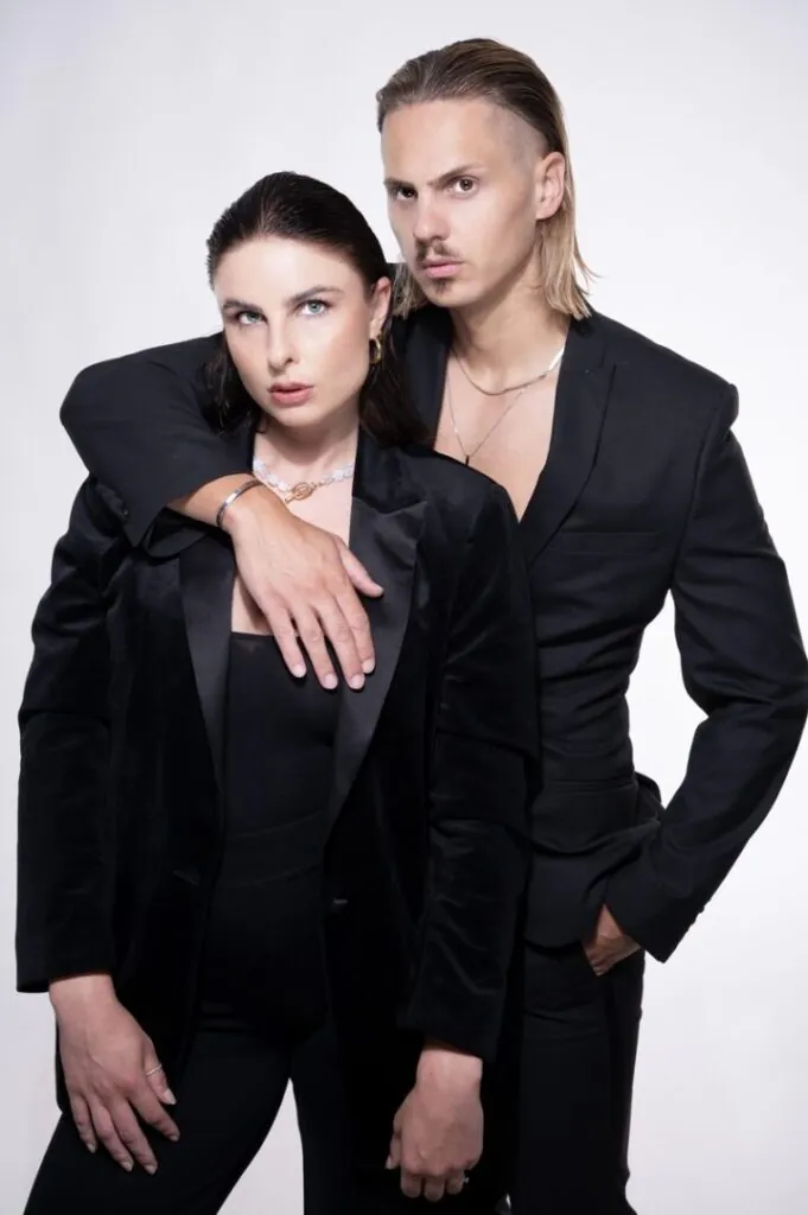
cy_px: 608
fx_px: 1652
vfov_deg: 40.4
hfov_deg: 27.5
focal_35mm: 49
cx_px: 404
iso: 200
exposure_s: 1/160
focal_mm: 49
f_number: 7.1
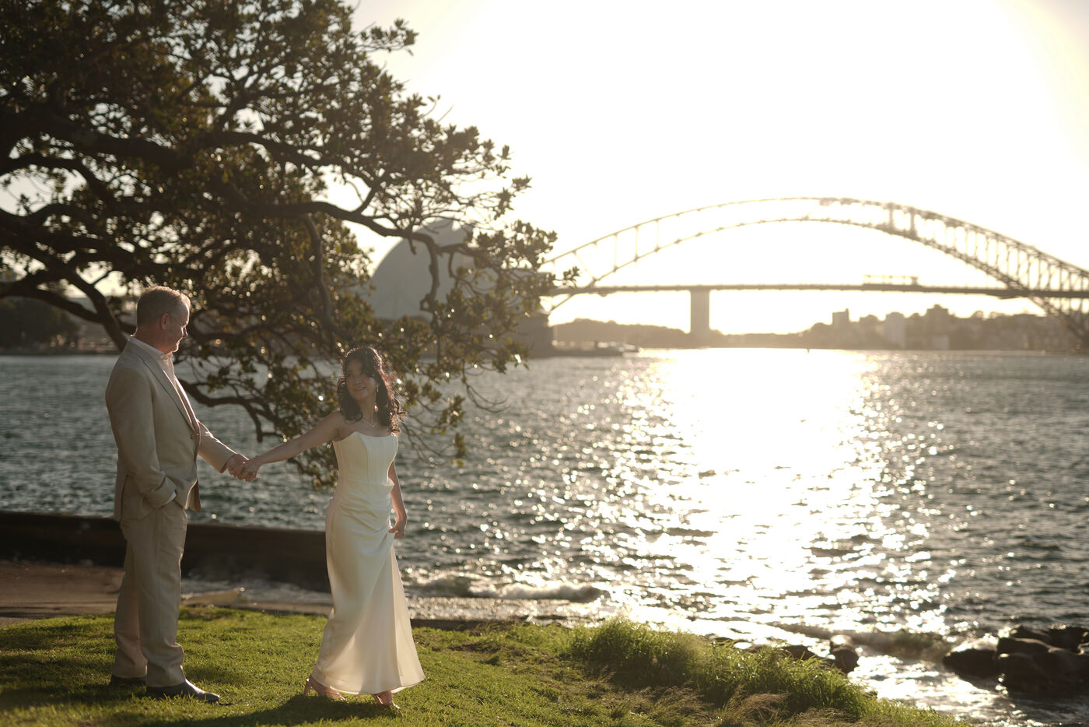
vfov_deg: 27.0
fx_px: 1513
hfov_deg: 39.6
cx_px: 544
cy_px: 364
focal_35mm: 50
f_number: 2
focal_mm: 50
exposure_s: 1/640
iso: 50
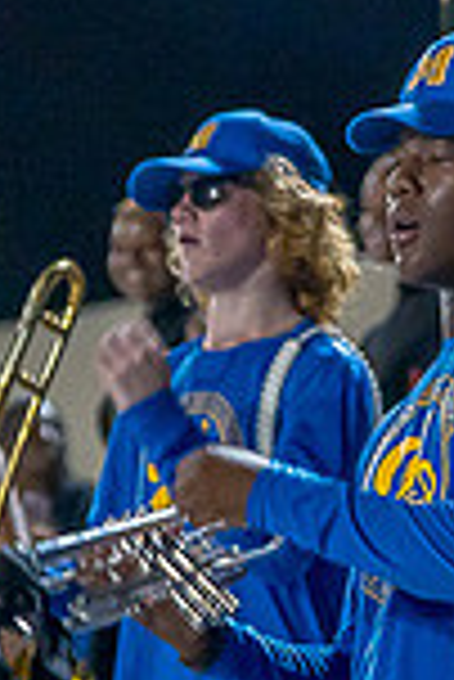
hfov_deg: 3.0
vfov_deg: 4.5
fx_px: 8700
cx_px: 265
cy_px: 342
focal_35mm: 461
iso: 2000
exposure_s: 1/200
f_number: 4
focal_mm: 120
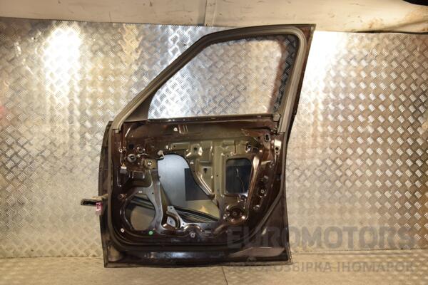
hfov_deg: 53.1
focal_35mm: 36
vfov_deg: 36.9
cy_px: 142
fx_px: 428
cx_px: 214
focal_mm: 24
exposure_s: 1/200
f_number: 5.6
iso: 800
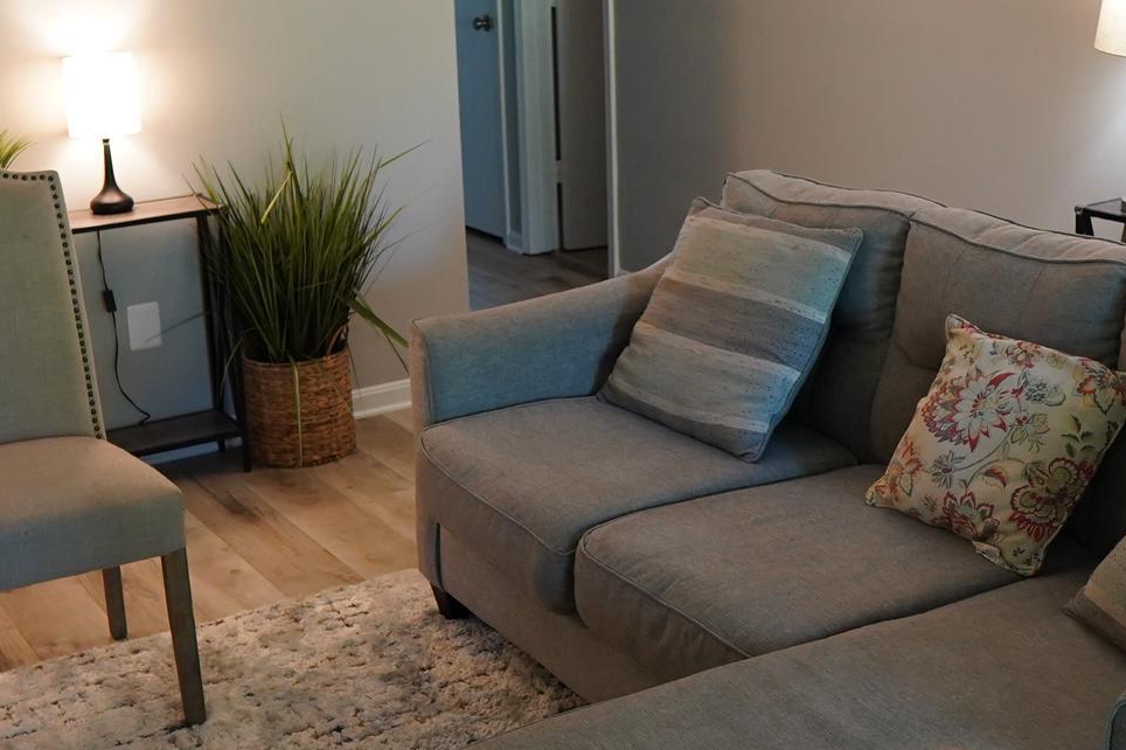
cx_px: 674
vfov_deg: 26.2
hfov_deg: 38.7
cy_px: 219
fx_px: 1595
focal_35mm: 51
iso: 1600
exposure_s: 1/160
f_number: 2.5
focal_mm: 16
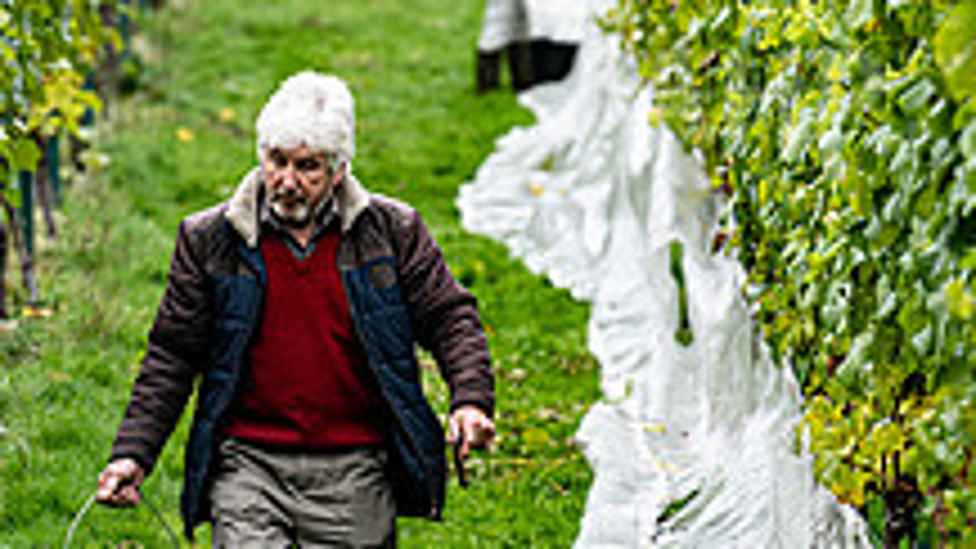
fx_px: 11256
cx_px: 315
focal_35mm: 435
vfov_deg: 2.8
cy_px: 400
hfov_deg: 5.0
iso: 220
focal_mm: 200
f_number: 4
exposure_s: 1/500
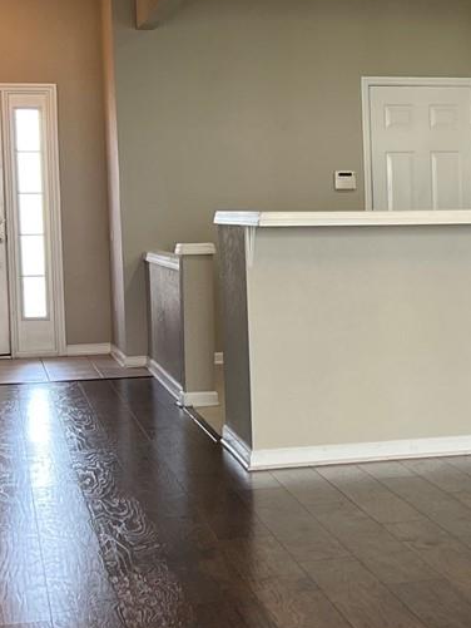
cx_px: 499
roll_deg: +1.1
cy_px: 291
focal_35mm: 83
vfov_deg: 23.5
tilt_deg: -4.3
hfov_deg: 17.3
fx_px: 1505
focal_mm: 5.7
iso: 125
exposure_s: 1/120
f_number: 1.5
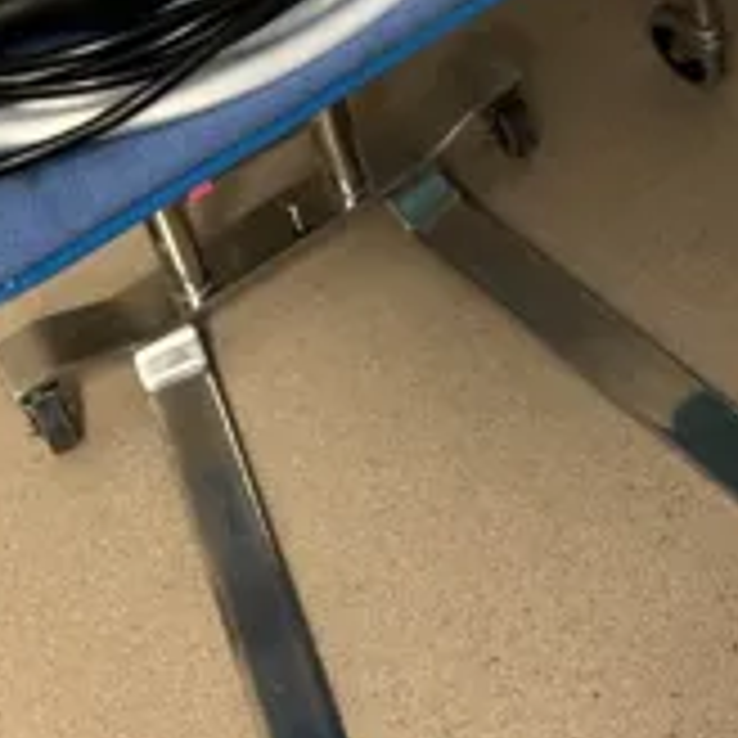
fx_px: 2026
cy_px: -364
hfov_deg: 20.6
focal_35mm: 84
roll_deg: +17.7
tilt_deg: -35.2
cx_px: 243
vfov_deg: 18.4
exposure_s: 1/57
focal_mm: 5.1
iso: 100
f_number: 1.6
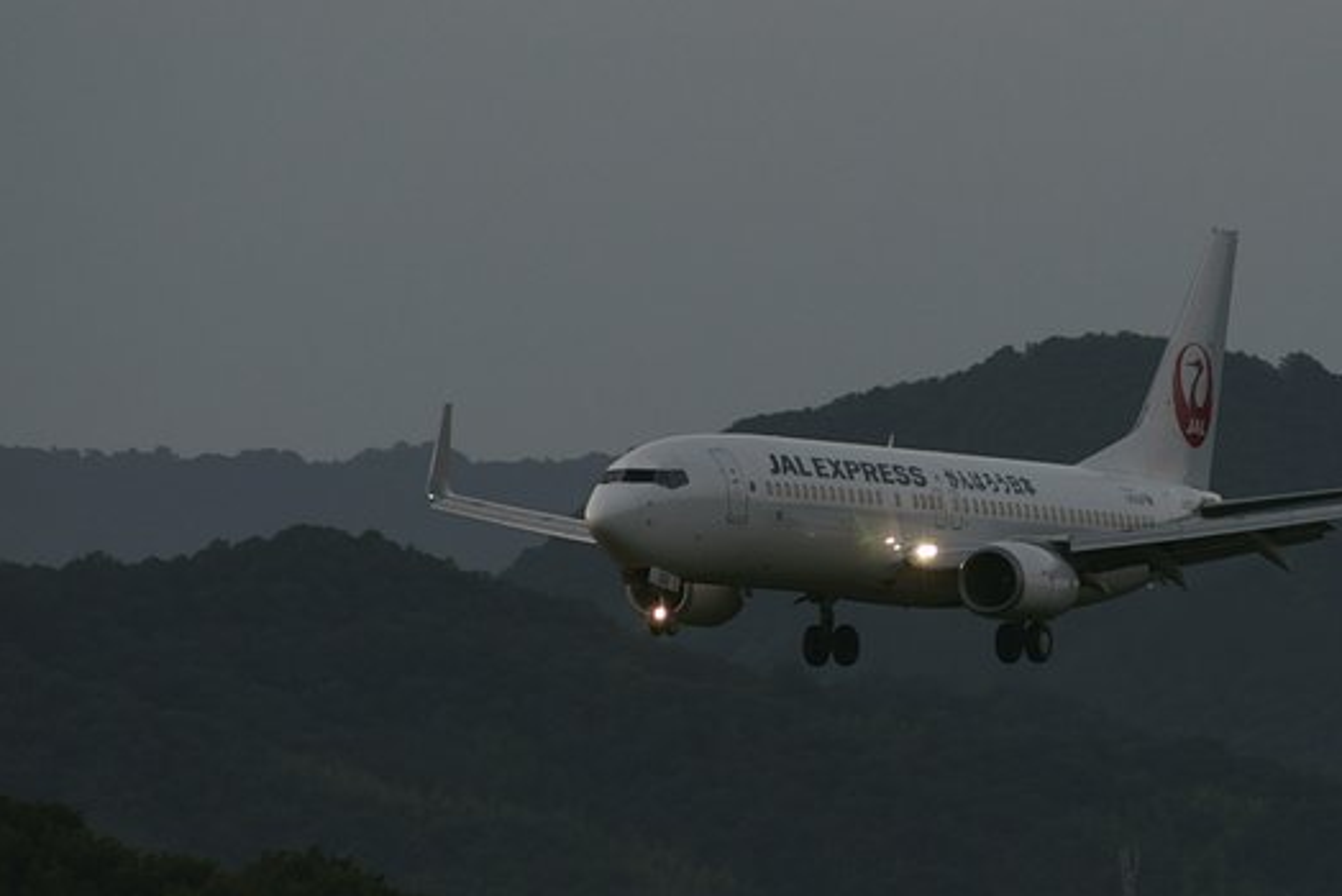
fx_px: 21856
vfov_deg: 2.3
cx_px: 896
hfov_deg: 3.5
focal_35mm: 586
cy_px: 544
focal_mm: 300
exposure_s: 1/400
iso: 400
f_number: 4
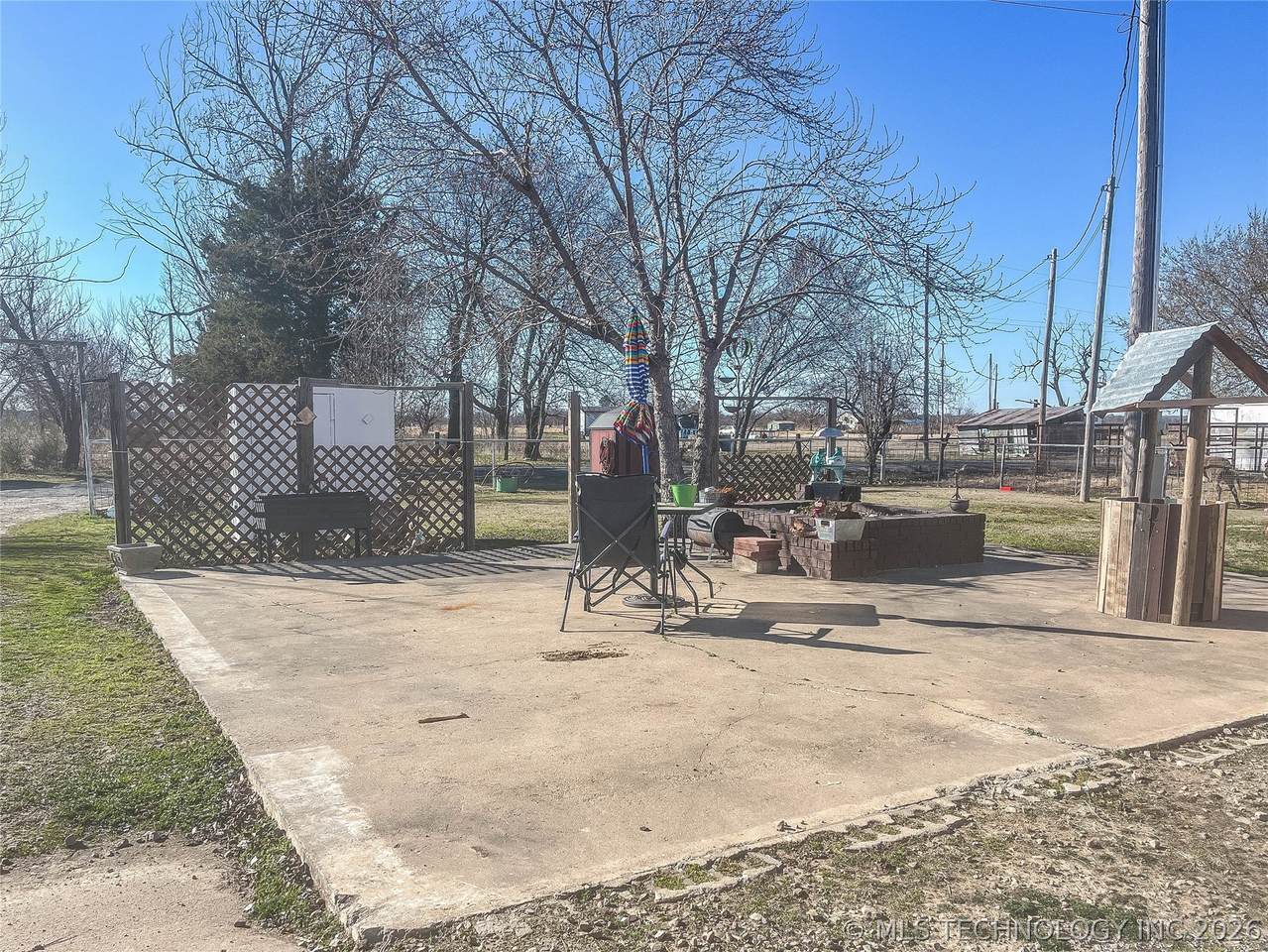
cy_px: 476
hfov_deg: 67.3
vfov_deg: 53.1
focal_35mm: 26
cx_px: 634
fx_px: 953
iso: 50
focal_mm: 5.1
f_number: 1.6
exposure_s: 1/3400
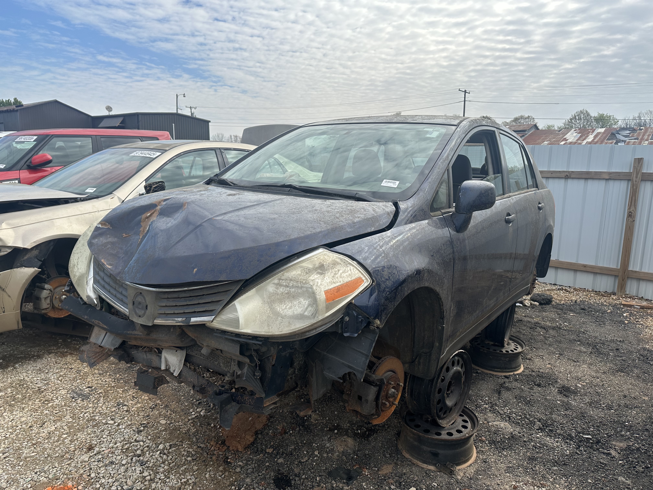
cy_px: 245
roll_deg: -0.7
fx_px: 453
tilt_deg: -9.4
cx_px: 326
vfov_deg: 56.8
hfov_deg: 71.6
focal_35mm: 24
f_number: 1.78
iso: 80
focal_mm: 6.86
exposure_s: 1/2882
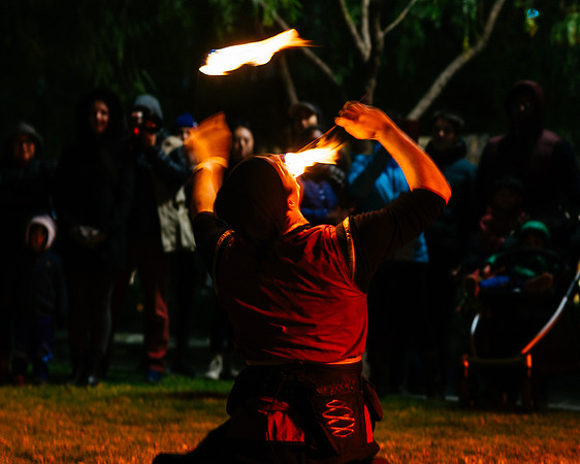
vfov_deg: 13.3
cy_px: 183
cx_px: 290
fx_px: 1990
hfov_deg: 16.6
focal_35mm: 116
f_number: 4
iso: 200
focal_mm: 85
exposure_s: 1/2
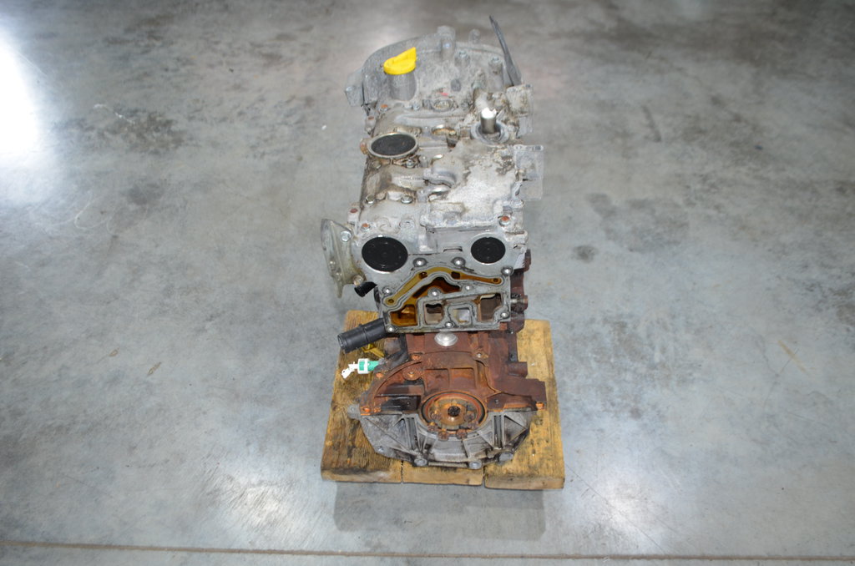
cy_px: 283
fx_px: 711
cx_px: 428
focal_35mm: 30
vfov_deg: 43.4
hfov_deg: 62.0
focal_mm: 20
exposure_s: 1/60
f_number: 3.8
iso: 500
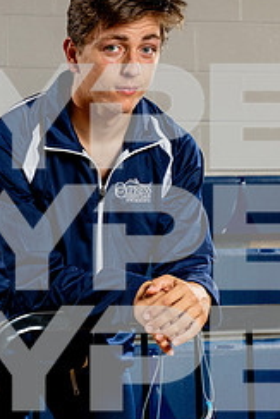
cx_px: 74
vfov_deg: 15.9
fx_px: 1503
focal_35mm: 129
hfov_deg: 10.6
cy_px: 239
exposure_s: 1/250
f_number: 8
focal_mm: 70
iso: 320
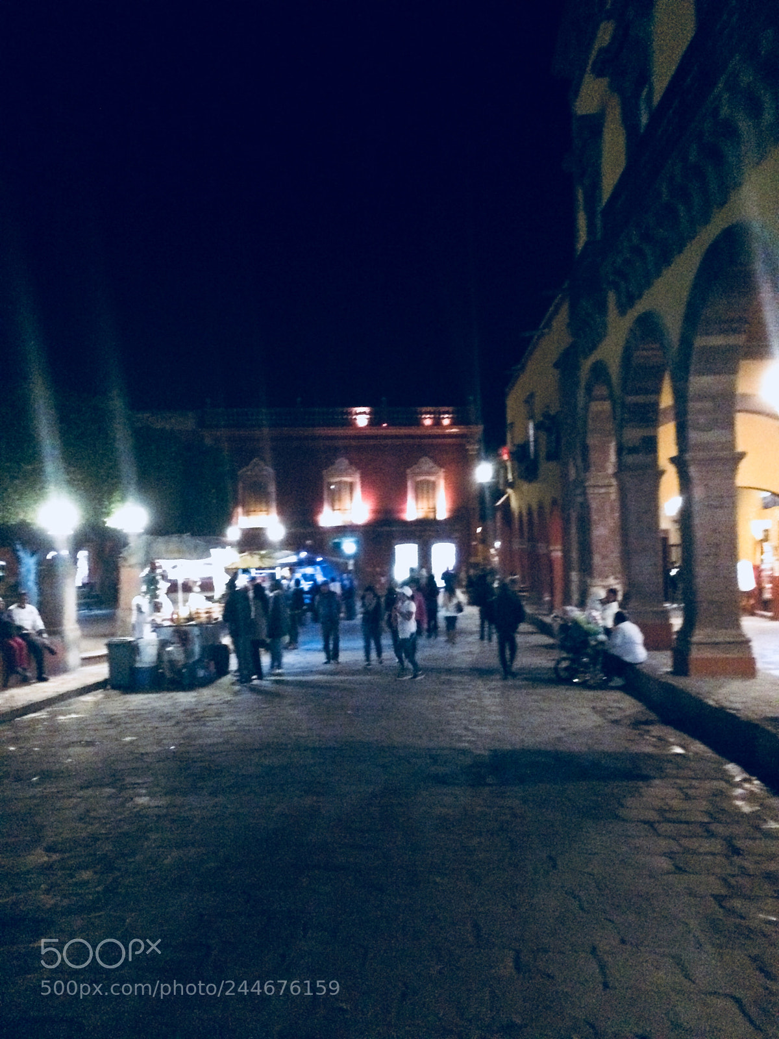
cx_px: 390
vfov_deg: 61.7
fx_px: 870
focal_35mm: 29
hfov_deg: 48.2
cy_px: 520
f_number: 2.2
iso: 1250
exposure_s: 1/15
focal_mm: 4.15
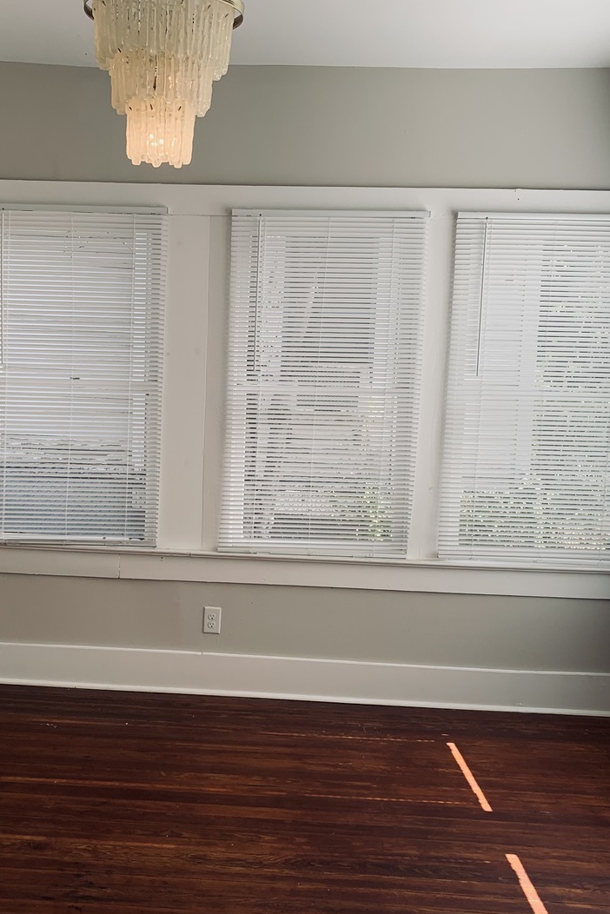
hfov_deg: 35.6
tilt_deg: -6.8
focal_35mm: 37
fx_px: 940
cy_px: 447
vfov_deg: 51.9
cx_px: 196
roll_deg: -1.0
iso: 25
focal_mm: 4.25
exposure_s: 1/272
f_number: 1.8
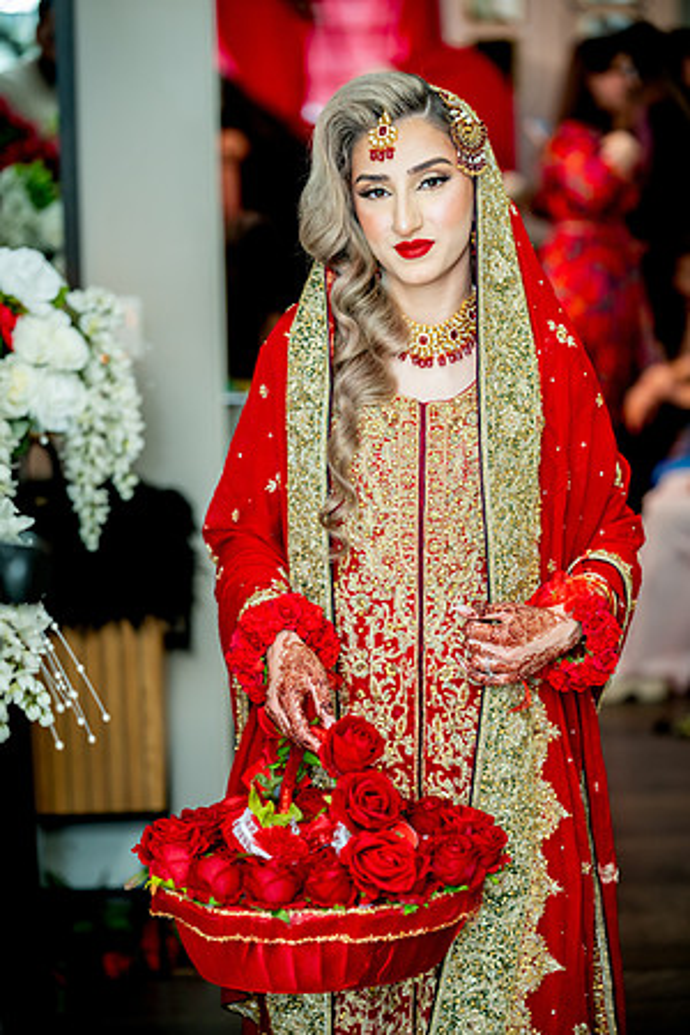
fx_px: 2127
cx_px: 345
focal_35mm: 74
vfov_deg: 27.3
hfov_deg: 18.4
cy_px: 518
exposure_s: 1/200
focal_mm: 74
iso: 800
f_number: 2
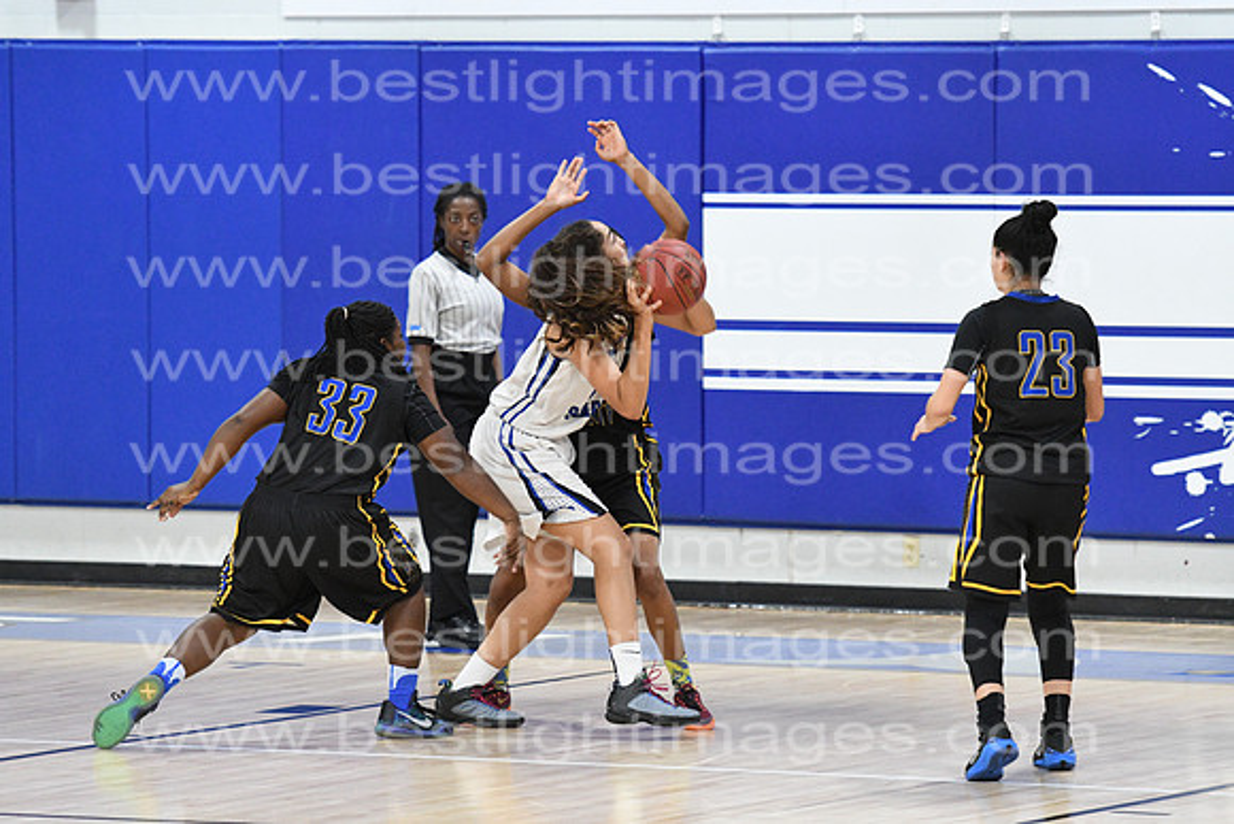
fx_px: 8228
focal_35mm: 240
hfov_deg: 8.6
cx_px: 617
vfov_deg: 5.7
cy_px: 412
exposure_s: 1/640
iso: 5000
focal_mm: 160
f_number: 3.2
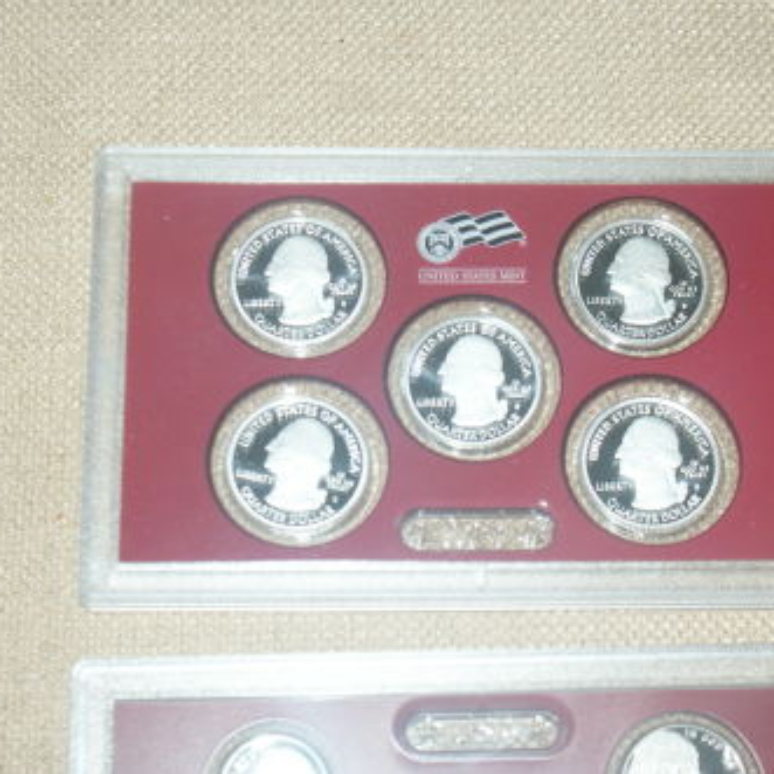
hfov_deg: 20.0
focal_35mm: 87
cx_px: 442
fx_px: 2192
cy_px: 387
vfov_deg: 20.0
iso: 400
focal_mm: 45
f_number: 5.6
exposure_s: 1/60
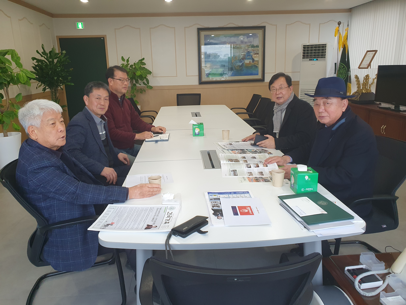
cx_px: 203
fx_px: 305
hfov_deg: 67.3
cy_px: 152
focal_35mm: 26
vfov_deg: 53.1
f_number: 2.4
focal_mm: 4.32
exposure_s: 1/60
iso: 200
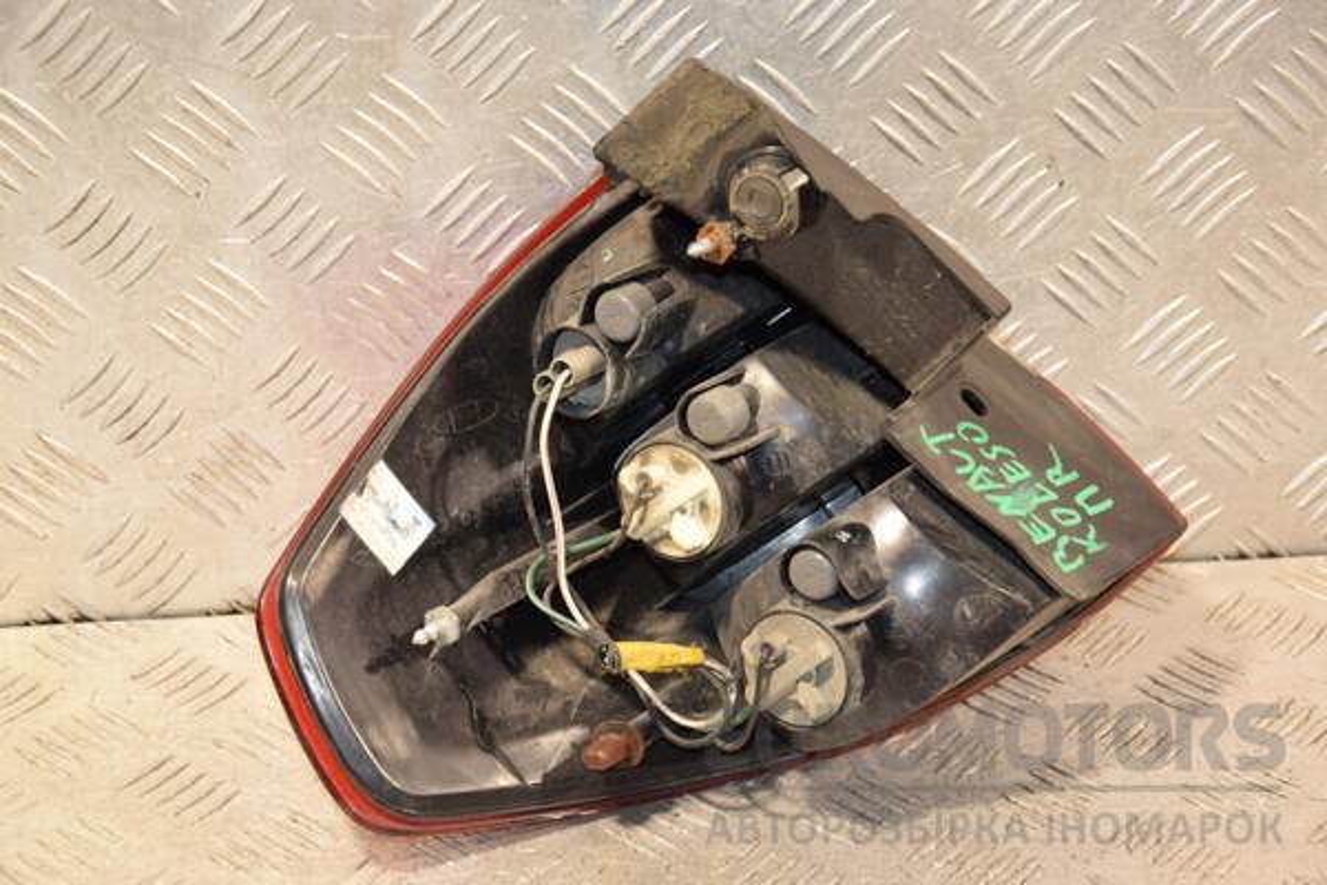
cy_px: 442
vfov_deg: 15.7
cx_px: 664
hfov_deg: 23.4
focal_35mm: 87
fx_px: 3207
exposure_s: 1/125
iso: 800
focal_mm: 58
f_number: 5
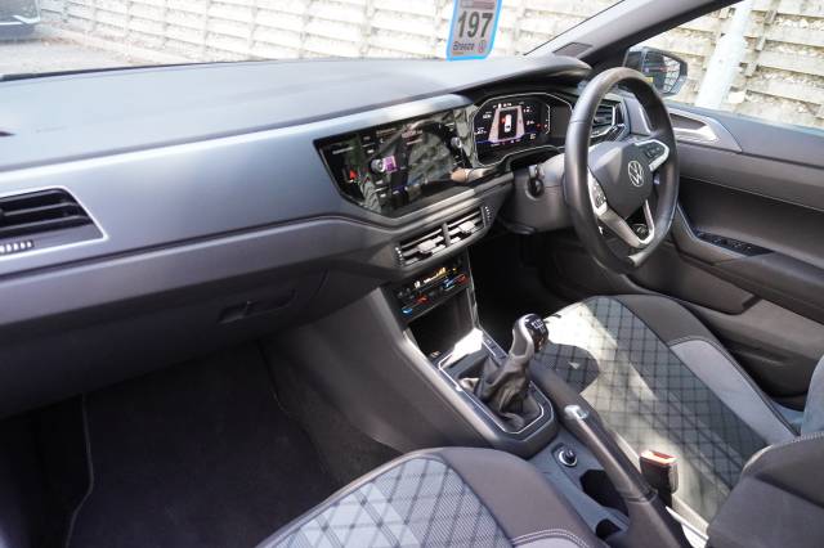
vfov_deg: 53.1
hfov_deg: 73.8
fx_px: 549
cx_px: 412
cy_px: 274
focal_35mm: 24
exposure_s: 1/160
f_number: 3.5
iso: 3200
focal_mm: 16
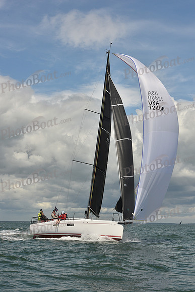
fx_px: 568
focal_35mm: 70
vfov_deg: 28.8
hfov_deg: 19.5
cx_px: 98
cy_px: 146
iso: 320
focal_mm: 70
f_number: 13
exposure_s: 1/800
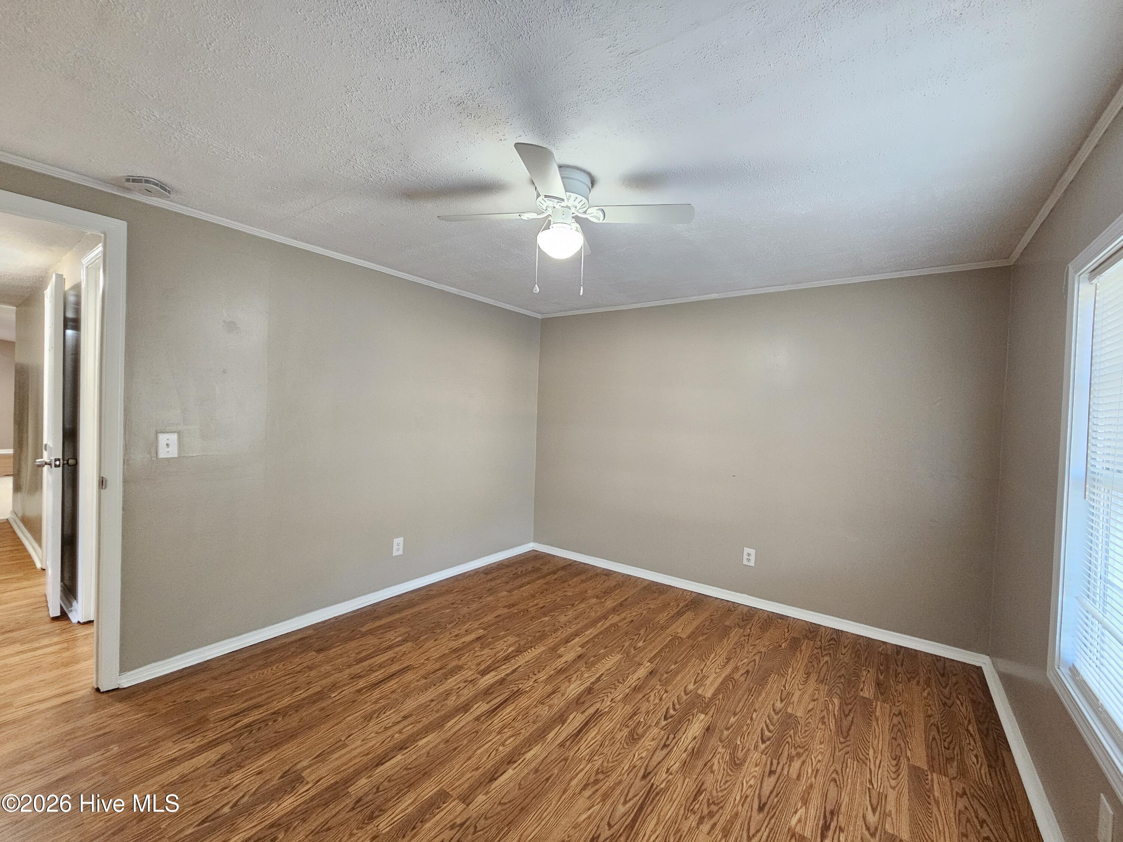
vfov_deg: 89.9
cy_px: 421
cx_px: 562
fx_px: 422
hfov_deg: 106.2
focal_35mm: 13
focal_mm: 2.2
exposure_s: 1/30
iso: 500
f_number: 2.2
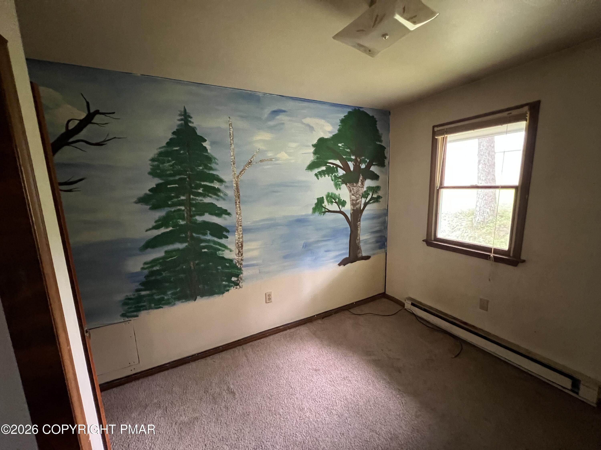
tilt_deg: -9.9
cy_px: 225
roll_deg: +1.4
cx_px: 300
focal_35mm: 13
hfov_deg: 106.2
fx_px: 226
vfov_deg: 89.9
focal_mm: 1.57
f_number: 1.8
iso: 1000
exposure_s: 1/42
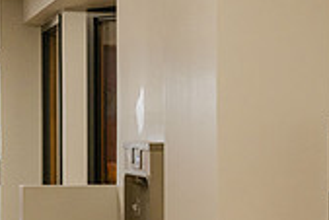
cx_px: -111
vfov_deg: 11.9
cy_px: 128
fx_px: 1052
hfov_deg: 16.7
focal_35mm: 115
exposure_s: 1/200
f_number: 4.5
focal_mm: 33.5
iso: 1600
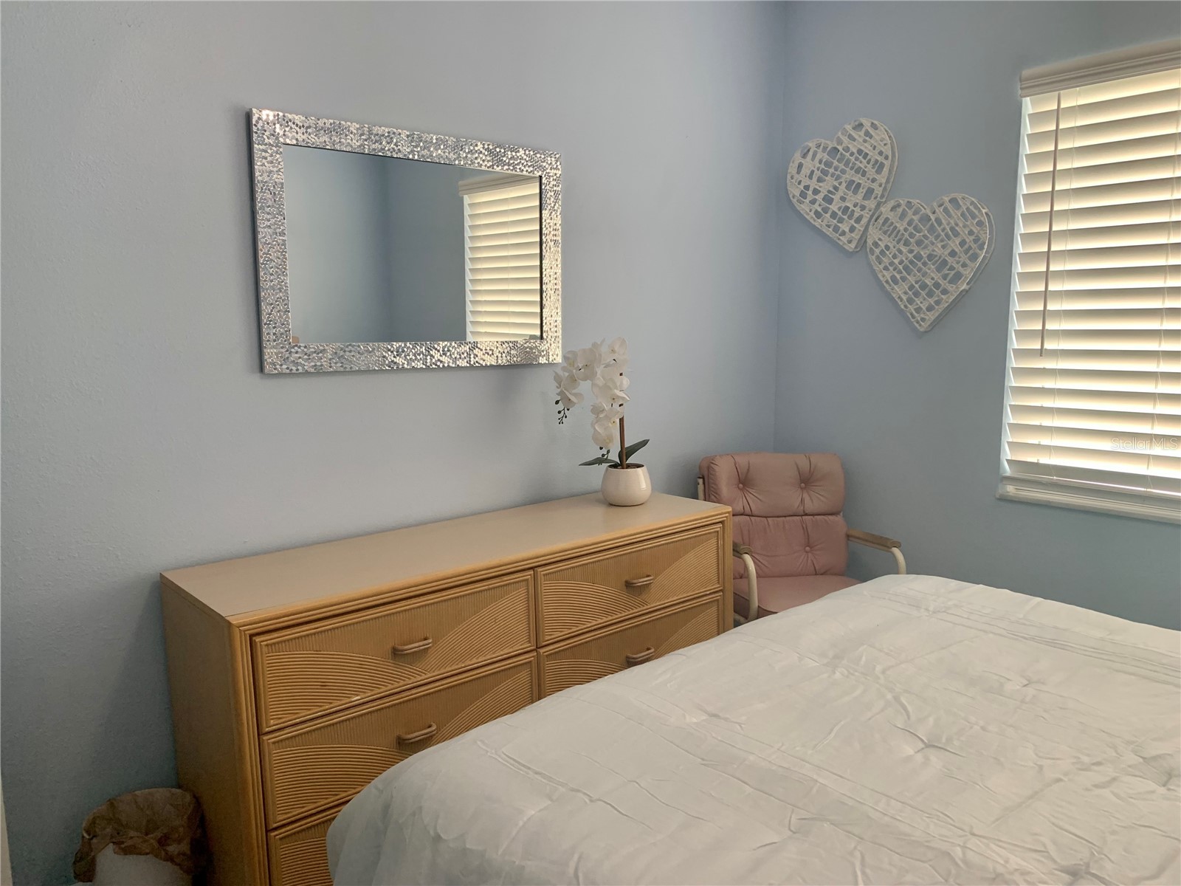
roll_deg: +0.5
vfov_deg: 53.1
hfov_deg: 67.3
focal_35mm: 26
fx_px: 887
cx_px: 590
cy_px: 443
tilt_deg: -8.9
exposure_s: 1/60
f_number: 1.8
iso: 100
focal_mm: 4.25
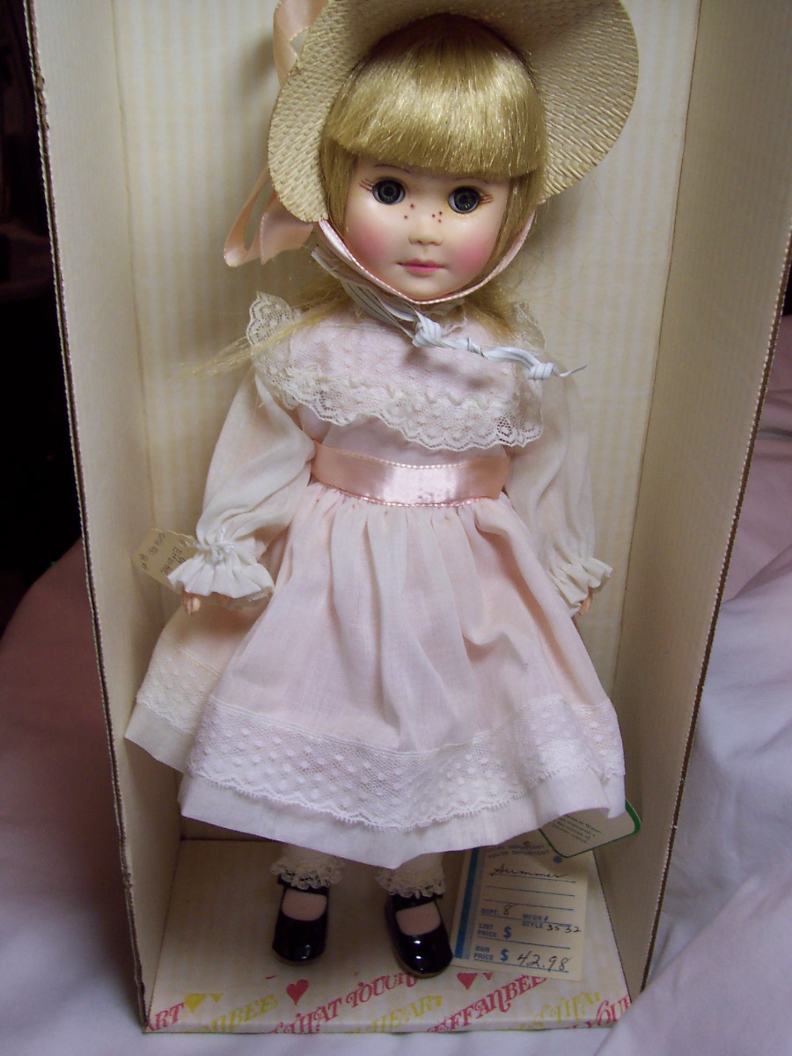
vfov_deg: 50.1
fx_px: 1129
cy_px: 528
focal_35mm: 37
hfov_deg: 38.7
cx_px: 396
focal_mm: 5.6
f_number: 2.8
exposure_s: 1/45
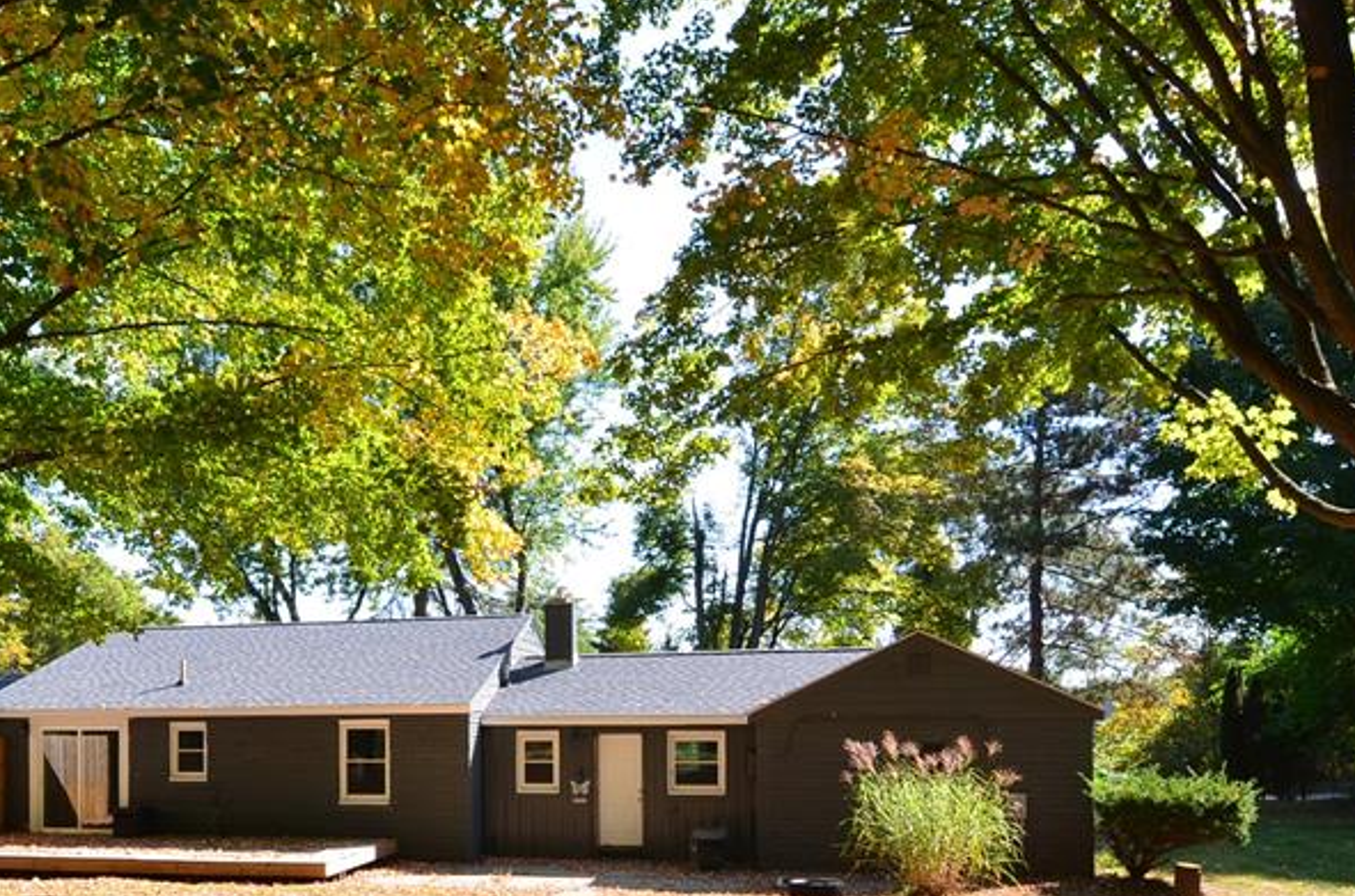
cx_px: 546
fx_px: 976
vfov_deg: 46.4
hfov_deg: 68.9
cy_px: 733
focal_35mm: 26
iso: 200
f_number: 10
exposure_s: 1/60
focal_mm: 10
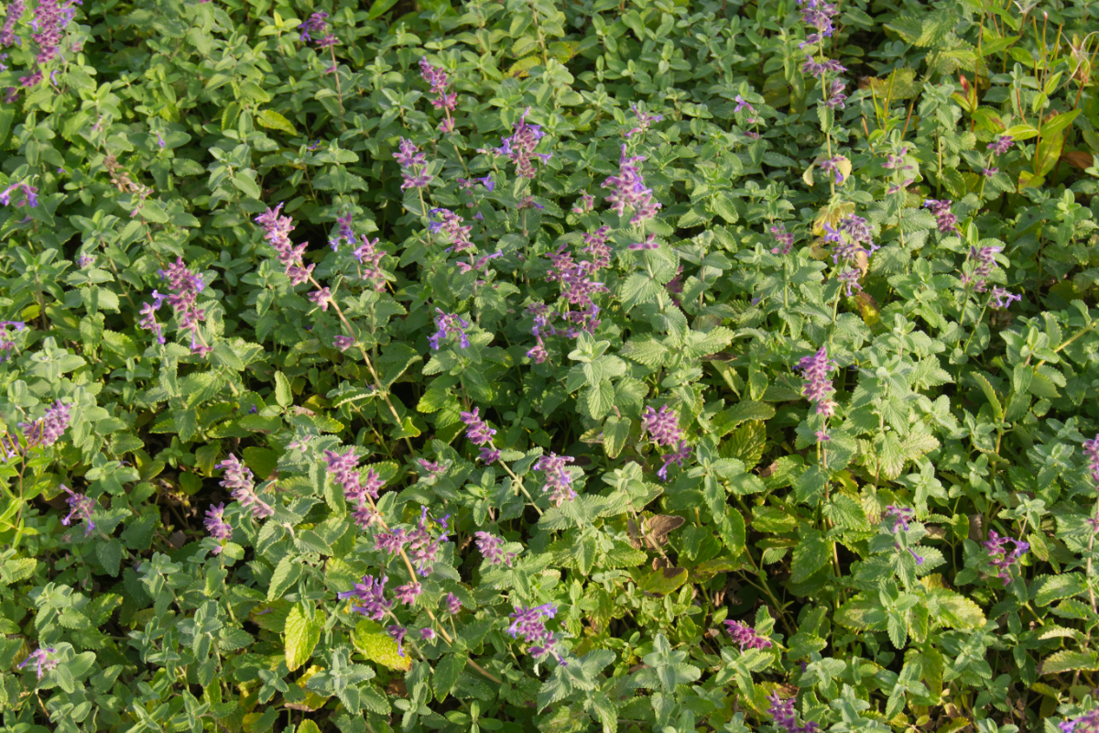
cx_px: 550
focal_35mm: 82
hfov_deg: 24.6
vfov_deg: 16.6
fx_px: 2518
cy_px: 366
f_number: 13
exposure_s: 1/100
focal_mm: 55
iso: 320
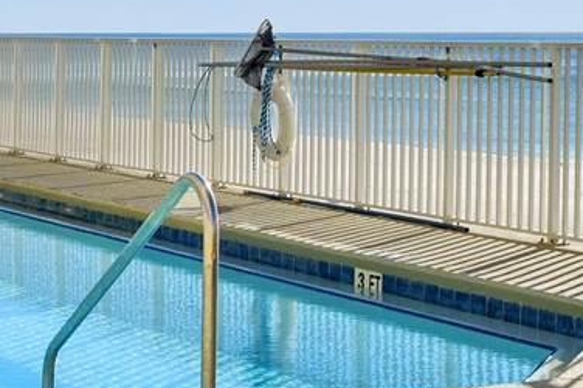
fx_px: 1808
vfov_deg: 12.1
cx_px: 409
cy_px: 18
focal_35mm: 112
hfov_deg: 18.2
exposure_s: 1/1250
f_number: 11
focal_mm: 20.5
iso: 500
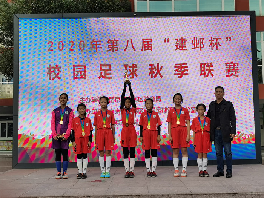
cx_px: 132
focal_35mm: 48
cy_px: 99
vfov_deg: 30.3
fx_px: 366
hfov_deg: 39.7
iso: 50
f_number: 1.6
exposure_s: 1/3155
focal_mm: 5.56
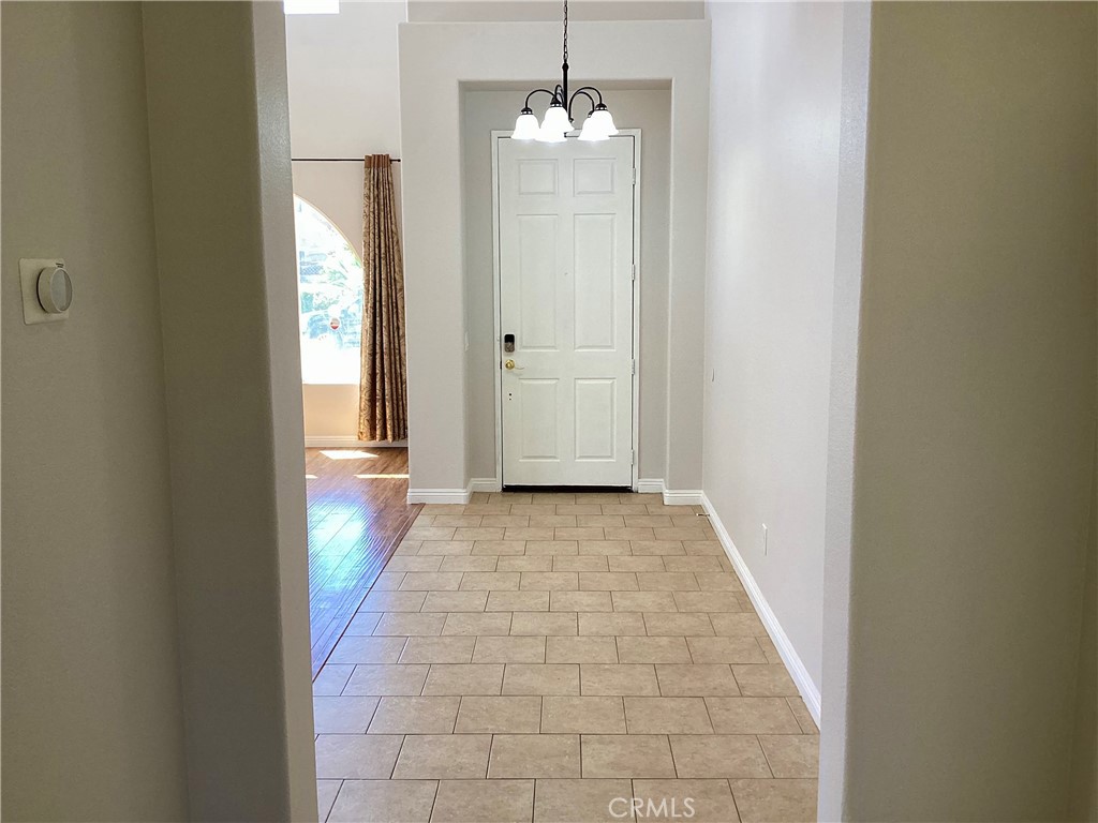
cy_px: 412
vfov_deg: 45.4
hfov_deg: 58.4
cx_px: 549
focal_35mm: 31
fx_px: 983
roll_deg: -0.8
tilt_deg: -9.1
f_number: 2.4
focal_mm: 3.3
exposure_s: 1/120
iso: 50
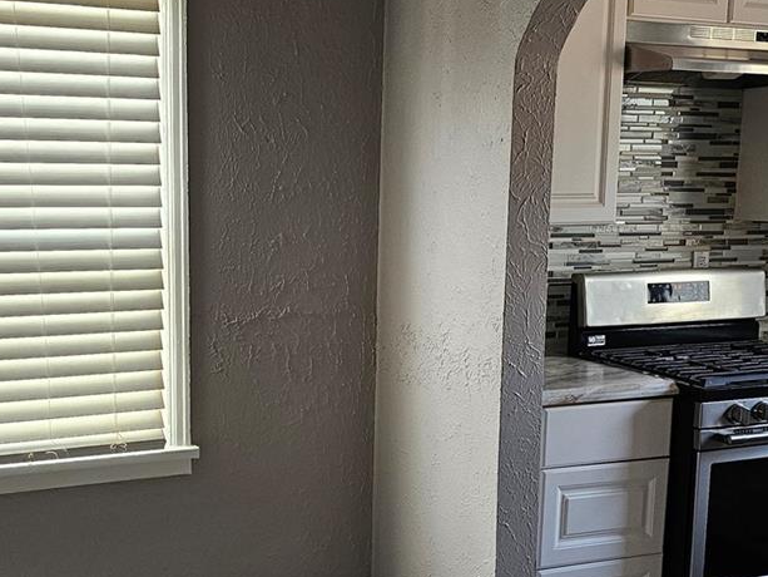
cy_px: 379
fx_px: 1198
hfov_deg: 35.5
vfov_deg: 26.9
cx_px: 341
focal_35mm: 54
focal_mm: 6.3
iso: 200
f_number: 1.7
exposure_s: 1/120
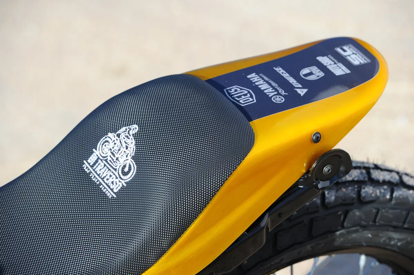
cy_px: 138
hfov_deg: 12.5
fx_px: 1897
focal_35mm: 165
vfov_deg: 8.3
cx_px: 207
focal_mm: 165
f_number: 6.3
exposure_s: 1/400
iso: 200
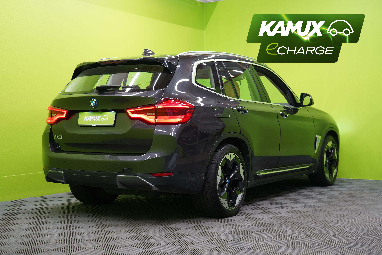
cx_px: 191
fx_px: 552
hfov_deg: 38.2
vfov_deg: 26.0
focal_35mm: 52
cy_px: 128
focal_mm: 52
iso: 400
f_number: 5
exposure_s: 1/25
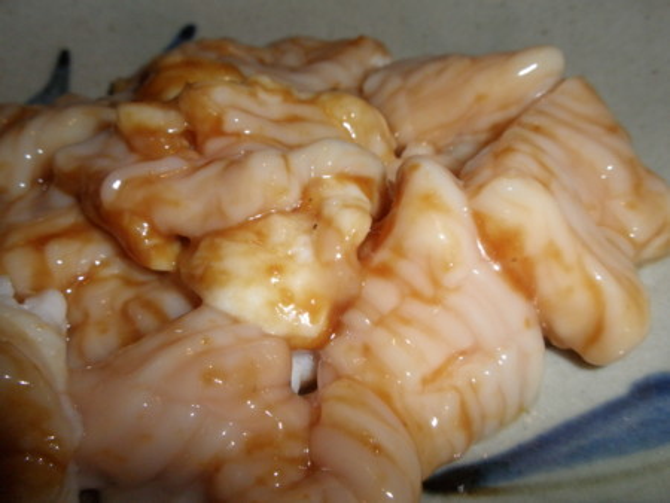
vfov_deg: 38.7
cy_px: 252
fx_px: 717
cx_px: 335
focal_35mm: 37
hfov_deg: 50.1
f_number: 10
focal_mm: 6.6
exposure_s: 1/30
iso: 200
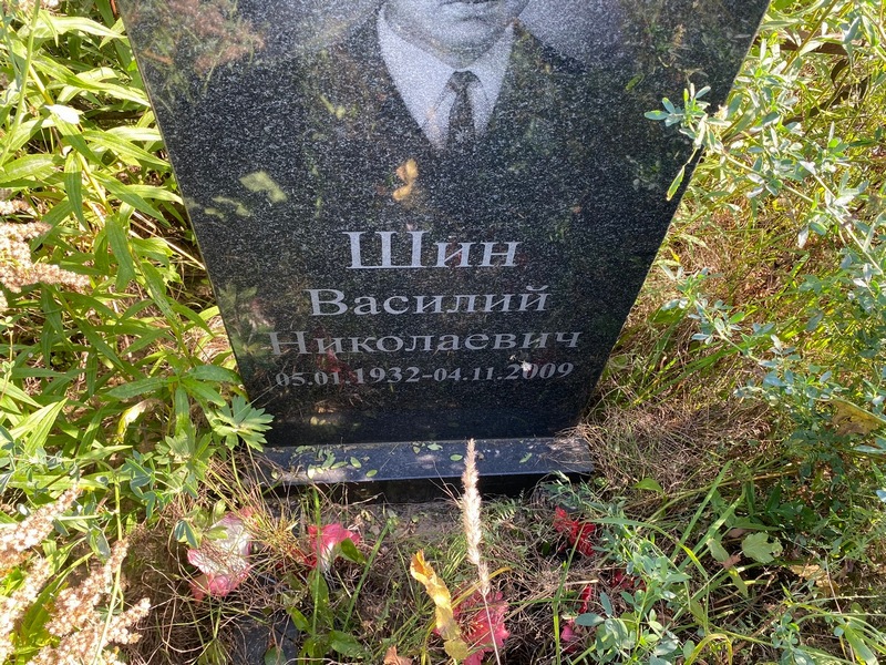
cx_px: 443
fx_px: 665
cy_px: 332
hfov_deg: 67.3
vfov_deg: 53.1
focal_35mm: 26
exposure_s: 1/122
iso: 40
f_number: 1.8
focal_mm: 4.25
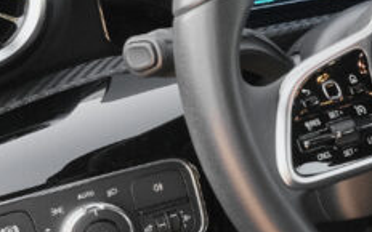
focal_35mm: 117
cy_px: 154
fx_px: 1186
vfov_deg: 11.2
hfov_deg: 15.1
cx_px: 702
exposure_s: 1/80
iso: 2000
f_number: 8
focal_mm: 17
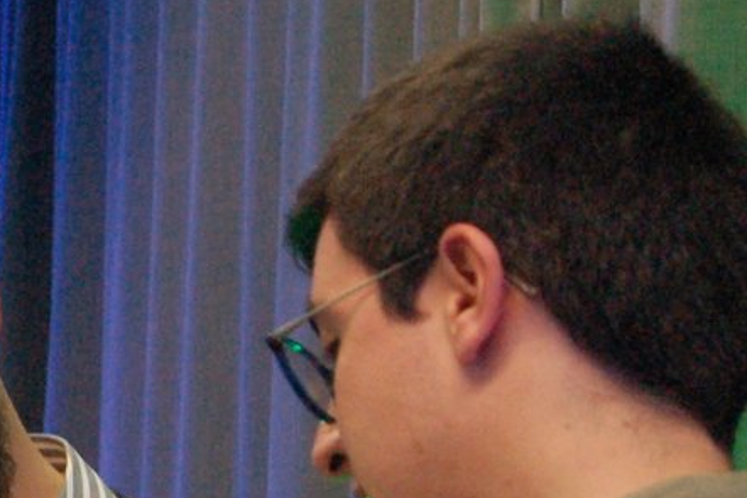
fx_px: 4364
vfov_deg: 6.5
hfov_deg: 9.2
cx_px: -754
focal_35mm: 210
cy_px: 275
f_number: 5
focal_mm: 31
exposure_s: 1/125
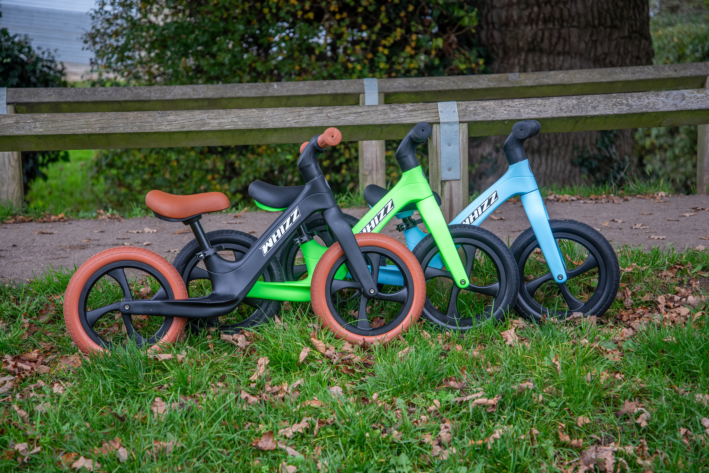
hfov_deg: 25.4
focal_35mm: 80
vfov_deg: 17.1
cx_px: 354
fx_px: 1576
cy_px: 236
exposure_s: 1/125
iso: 400
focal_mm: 80
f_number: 4.5
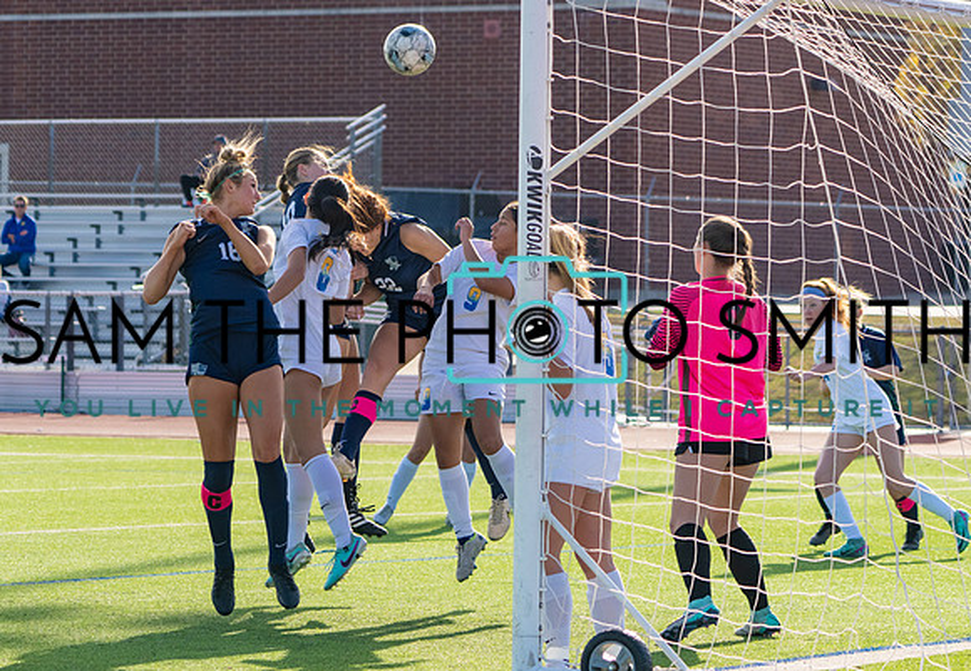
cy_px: 349
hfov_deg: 10.6
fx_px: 5220
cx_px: 300
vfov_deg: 7.4
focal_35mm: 191
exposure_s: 1/1250
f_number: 6.3
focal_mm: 140
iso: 640
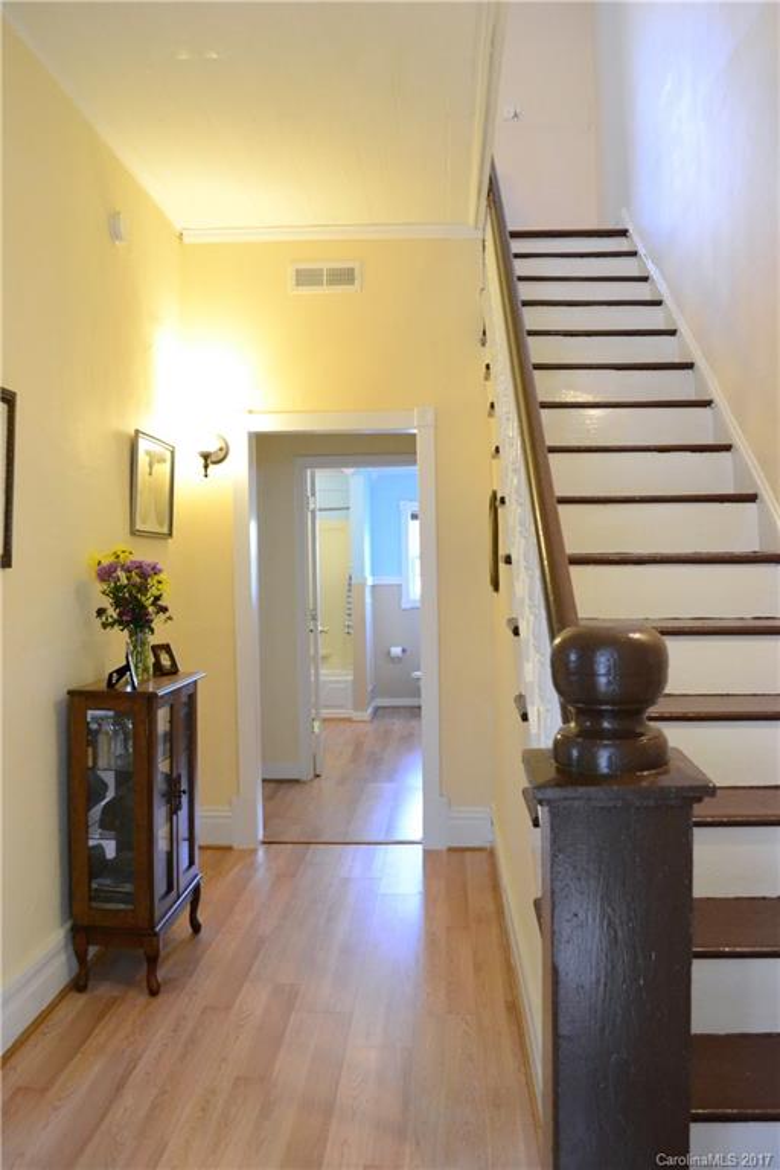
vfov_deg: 67.4
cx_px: 390
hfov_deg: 47.9
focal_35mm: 27
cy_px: 585
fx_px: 877
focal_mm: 18
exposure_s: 1/80
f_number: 5
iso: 3200
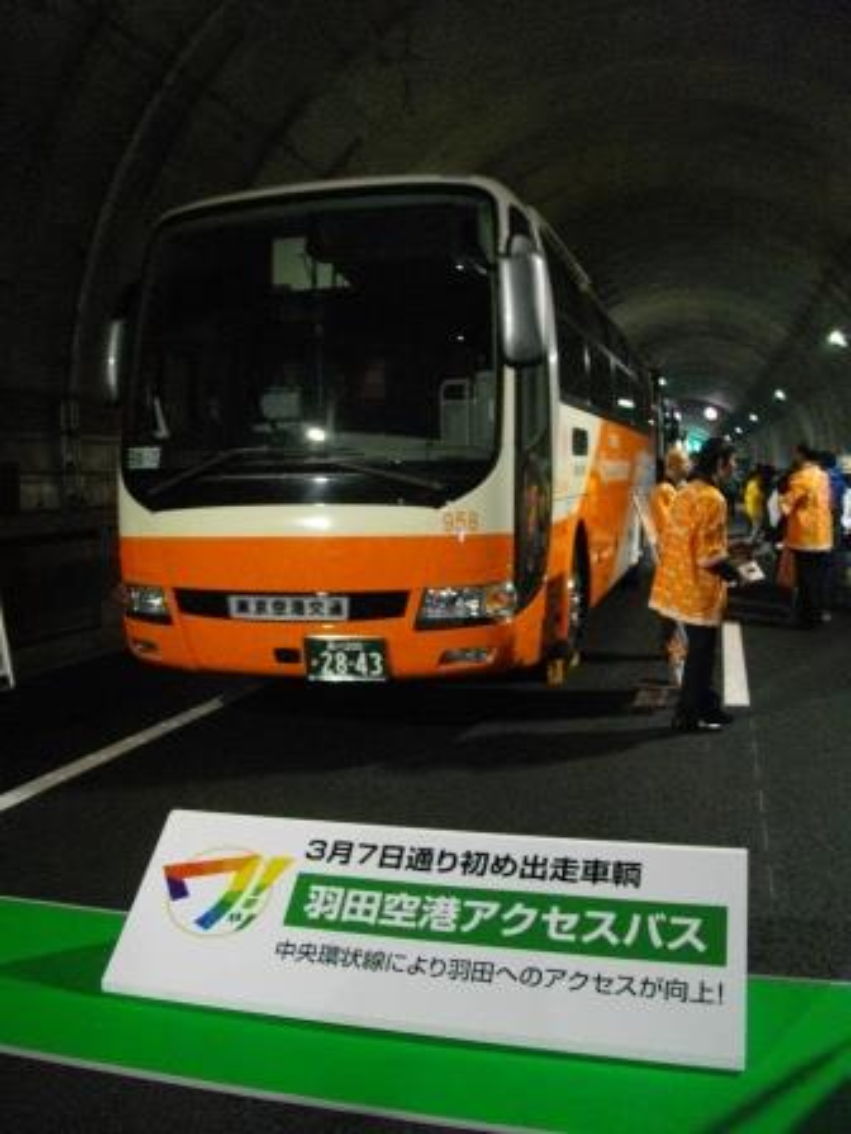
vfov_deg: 56.8
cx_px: 426
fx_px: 1049
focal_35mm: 32
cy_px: 567
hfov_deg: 44.2
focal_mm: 5.7
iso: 800
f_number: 2.9
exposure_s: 1/20
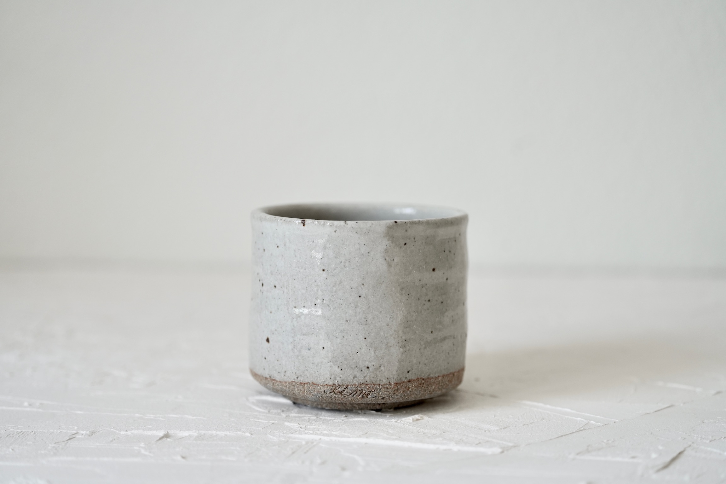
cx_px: 363
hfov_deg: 28.8
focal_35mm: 70
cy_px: 242
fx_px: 1412
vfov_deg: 19.5
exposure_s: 1/160
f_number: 4
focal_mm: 70
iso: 400
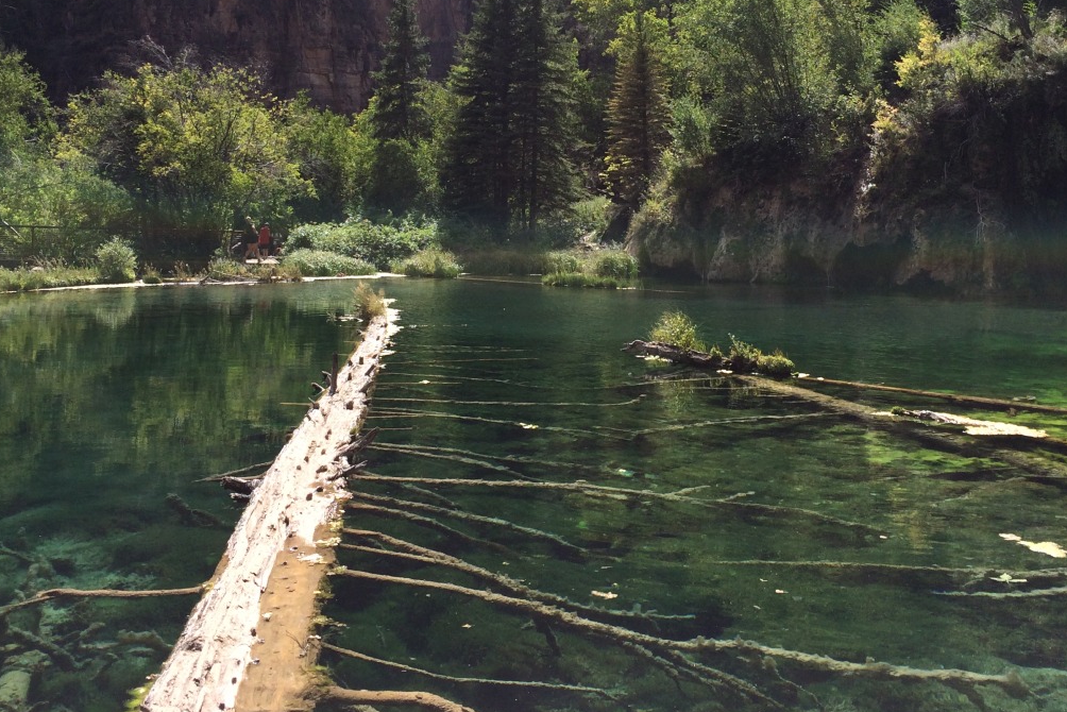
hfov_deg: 47.4
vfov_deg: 32.3
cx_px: 537
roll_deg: +0.2
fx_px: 1215
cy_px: 216
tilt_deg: -0.5
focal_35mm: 41
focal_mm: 4.15
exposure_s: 1/1709
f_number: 2.2
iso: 32
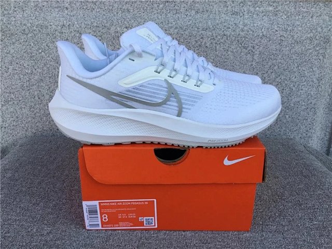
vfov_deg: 45.4
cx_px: 166
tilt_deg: -18.3
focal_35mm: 31
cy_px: 124
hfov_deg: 58.4
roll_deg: -0.7
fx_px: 297
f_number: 2.4
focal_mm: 3.3
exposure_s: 1/239
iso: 25
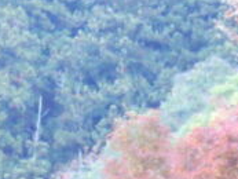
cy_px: 304
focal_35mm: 298
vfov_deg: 4.9
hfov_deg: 6.6
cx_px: 297
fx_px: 2050
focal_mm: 15.4
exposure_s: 1/30
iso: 640
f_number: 6.3
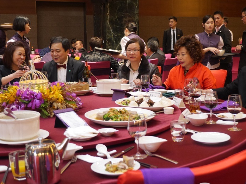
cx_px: 145
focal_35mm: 56
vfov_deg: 26.1
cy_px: 100
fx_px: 398
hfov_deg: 34.3
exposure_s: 1/60
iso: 2000
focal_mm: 23
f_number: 2.8
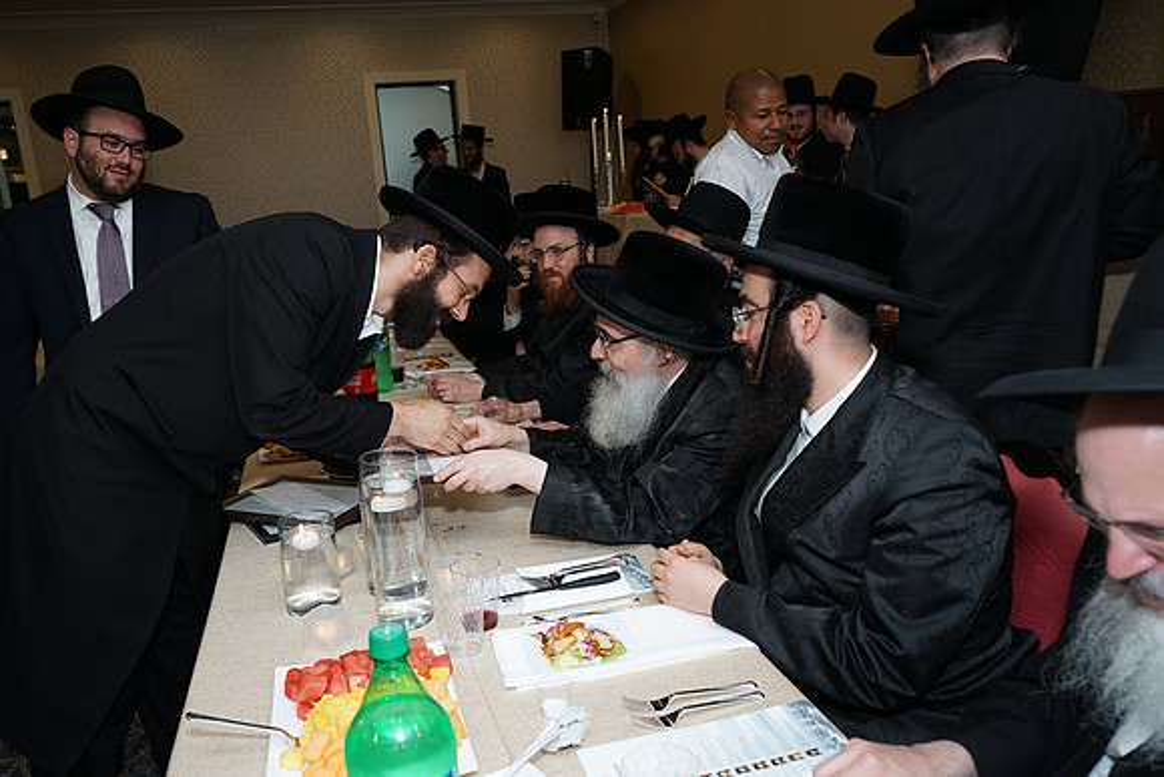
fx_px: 906
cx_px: 582
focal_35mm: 28
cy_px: 388
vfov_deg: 46.4
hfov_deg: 65.5
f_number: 6.3
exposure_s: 1/100
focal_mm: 28
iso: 640
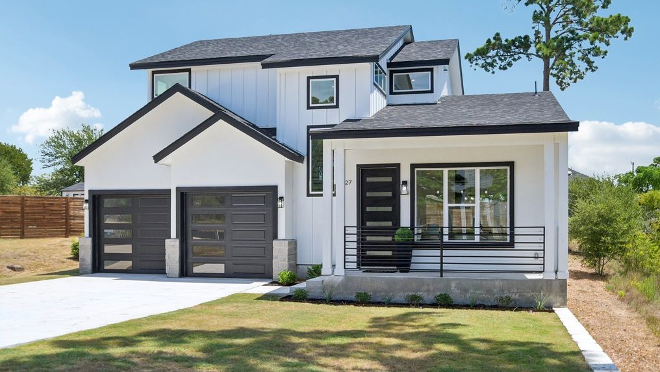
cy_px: 173
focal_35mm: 38
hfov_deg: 52.8
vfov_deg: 31.2
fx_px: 665
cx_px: 332
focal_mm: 24
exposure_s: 1/640
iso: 400
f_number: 8
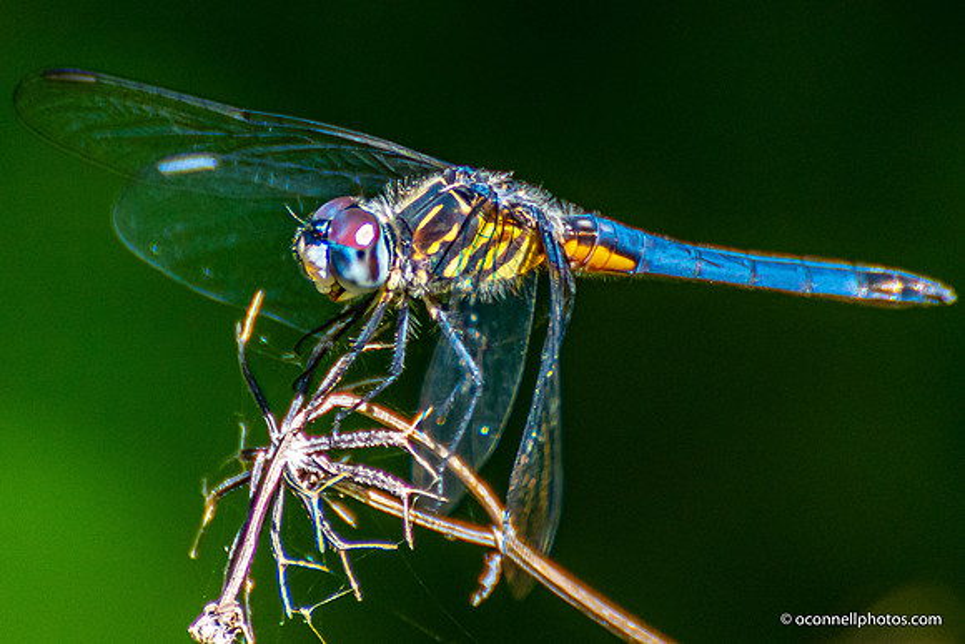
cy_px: 219
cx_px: 409
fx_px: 23835
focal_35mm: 889
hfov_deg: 2.3
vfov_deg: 1.5
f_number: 5.6
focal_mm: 300
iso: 500
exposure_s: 1/500
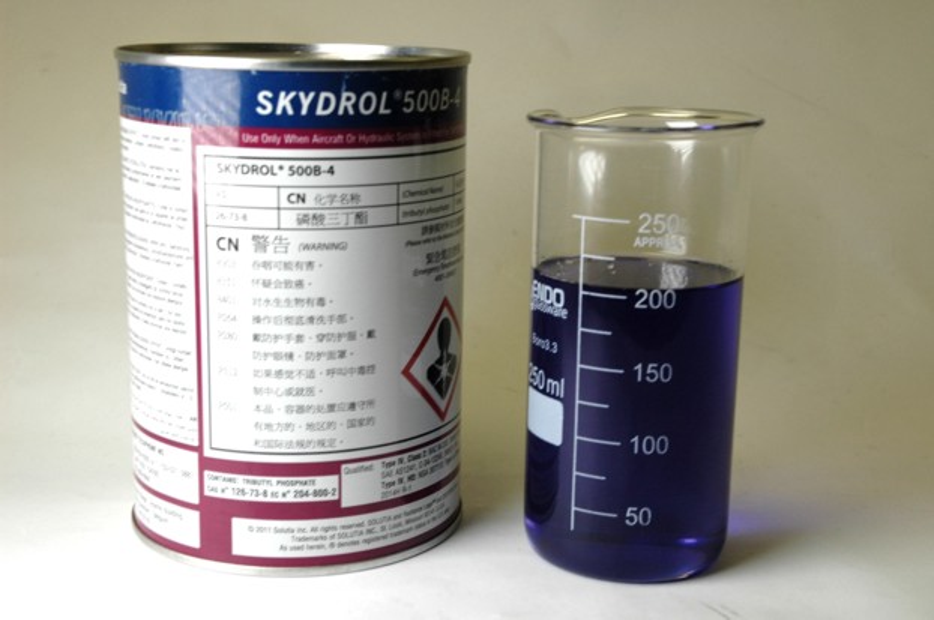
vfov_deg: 23.7
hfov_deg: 35.1
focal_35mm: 57
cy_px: 310
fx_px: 1477
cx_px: 467
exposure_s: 1/60
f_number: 10
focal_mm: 38
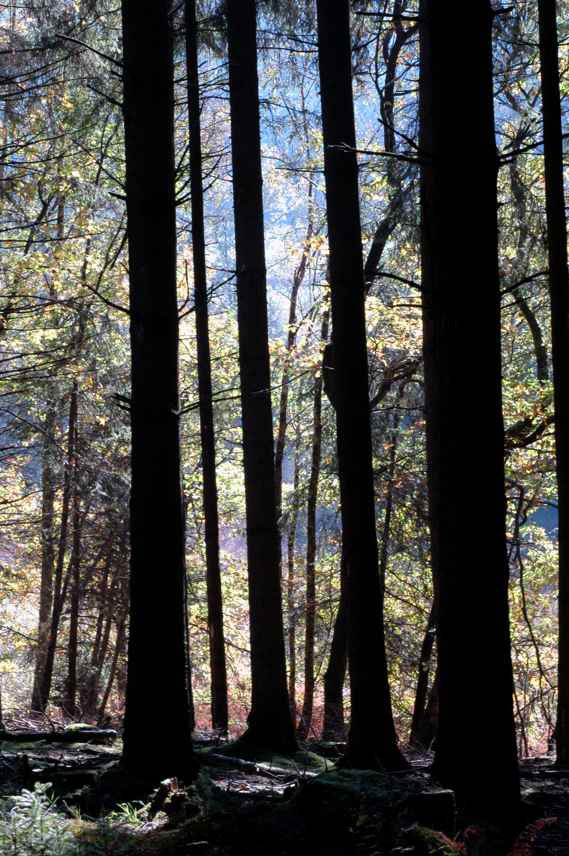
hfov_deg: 15.2
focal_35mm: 90
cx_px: 284
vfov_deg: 22.6
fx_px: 2138
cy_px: 428
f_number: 18
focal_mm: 60
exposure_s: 1/60
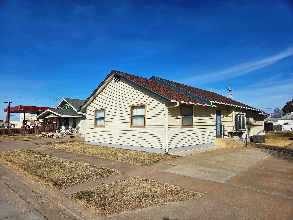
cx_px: 146
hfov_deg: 73.9
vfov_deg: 58.9
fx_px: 195
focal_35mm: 23
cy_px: 110
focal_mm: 5.4
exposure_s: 1/7891
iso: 64
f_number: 1.8
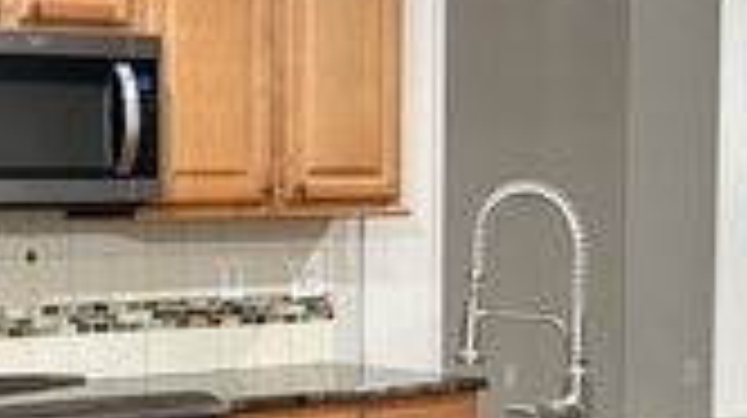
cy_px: 373
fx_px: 2256
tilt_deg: -5.5
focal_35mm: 114
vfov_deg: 10.5
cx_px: 200
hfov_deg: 18.7
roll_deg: +0.2
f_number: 1.6
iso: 320
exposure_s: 1/60
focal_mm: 5.96
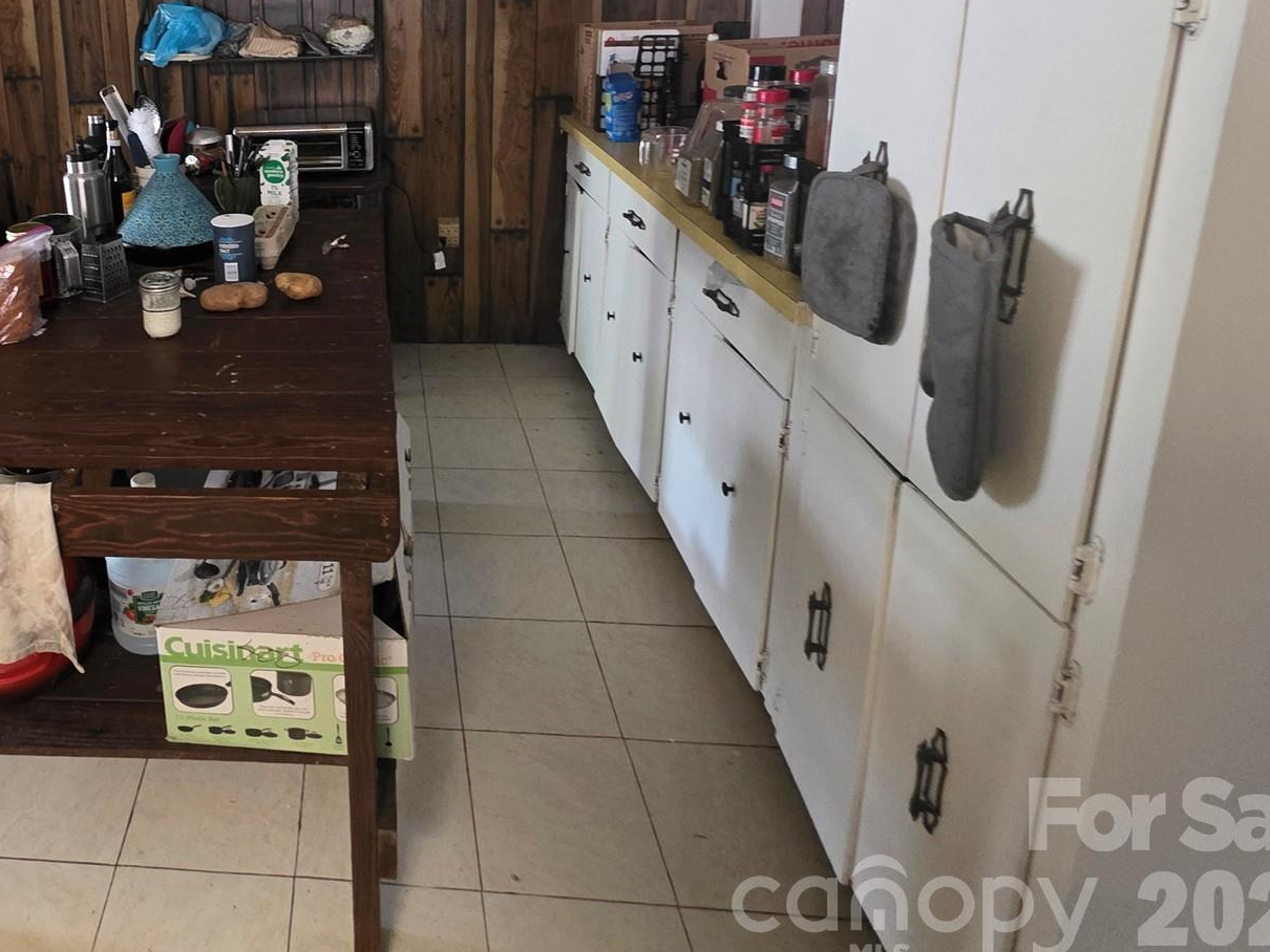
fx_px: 807
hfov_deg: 70.2
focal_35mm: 22
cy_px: 178
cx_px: 289
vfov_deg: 56.3
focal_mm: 2.2
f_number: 1.9
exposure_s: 1/40
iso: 1000
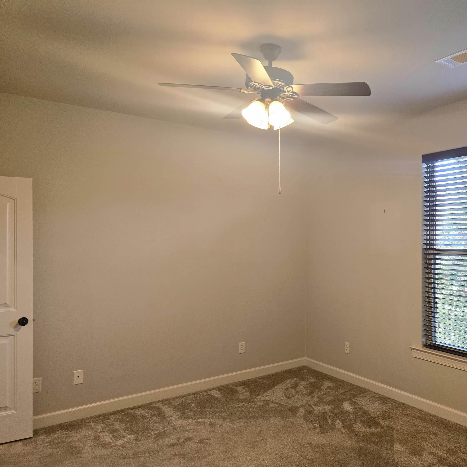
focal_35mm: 28
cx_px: 313
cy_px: 240
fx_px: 427
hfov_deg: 56.0
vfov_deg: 57.3
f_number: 1.7
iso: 200
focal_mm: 6.3
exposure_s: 1/120
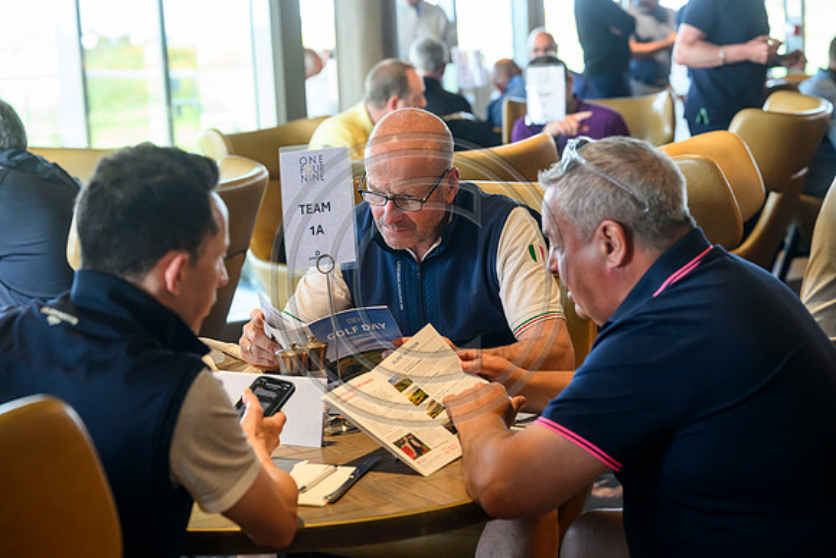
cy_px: 279
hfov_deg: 27.3
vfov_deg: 18.4
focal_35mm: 74
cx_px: 418
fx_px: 1719
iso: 2000
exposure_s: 1/200
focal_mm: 74
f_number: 4
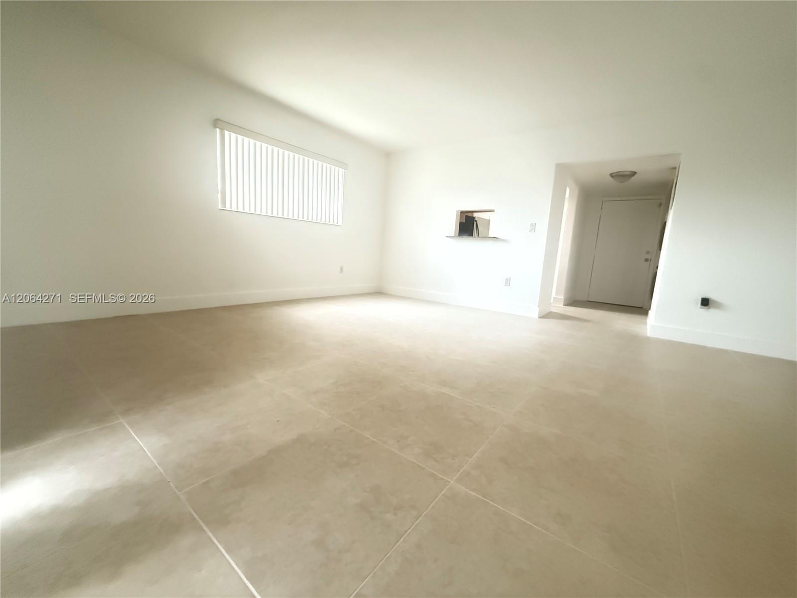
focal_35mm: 14
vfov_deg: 85.7
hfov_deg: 102.1
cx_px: 398
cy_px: 299
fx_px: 322
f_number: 2.2
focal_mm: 2.22
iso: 1600
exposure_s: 1/30
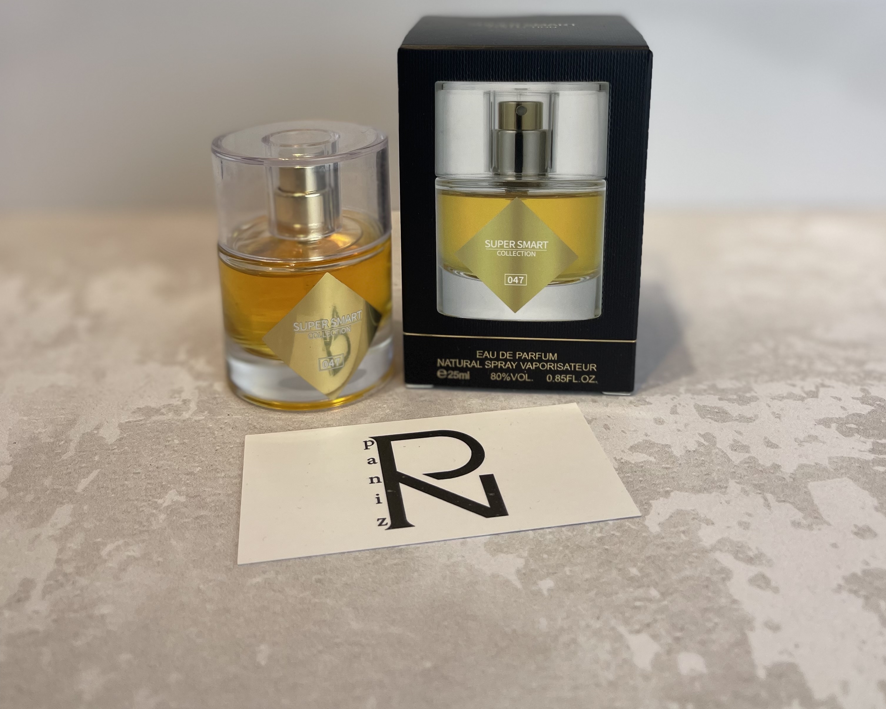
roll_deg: +0.3
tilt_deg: -17.1
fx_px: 892
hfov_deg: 52.8
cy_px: 158
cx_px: 445
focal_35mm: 34
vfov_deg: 41.7
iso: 50
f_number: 1.6
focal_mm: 5.1
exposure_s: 1/1020
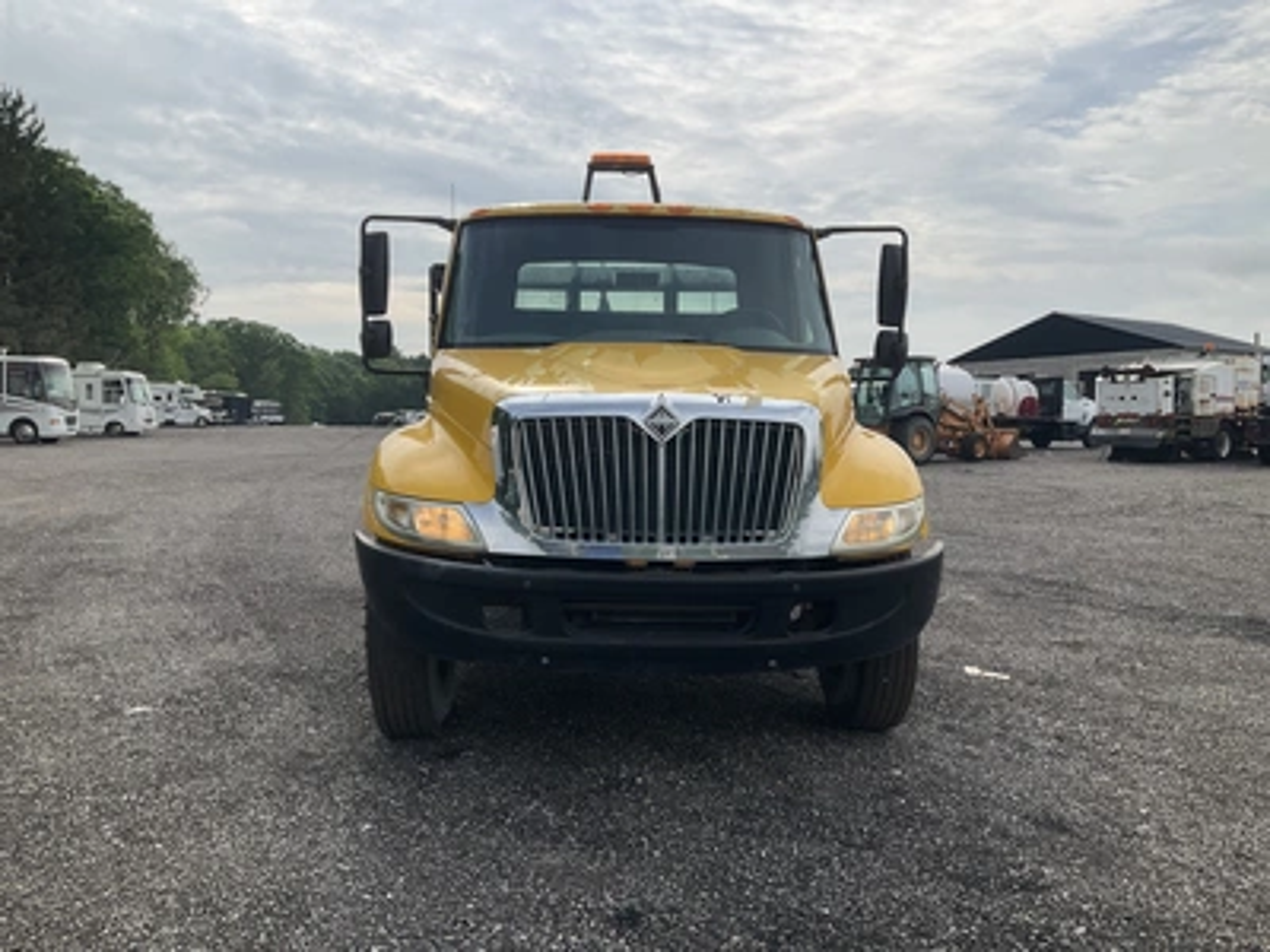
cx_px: 635
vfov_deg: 48.2
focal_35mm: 29
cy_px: 476
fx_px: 1064
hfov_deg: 61.7
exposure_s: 1/2667
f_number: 1.8
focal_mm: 3
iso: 25
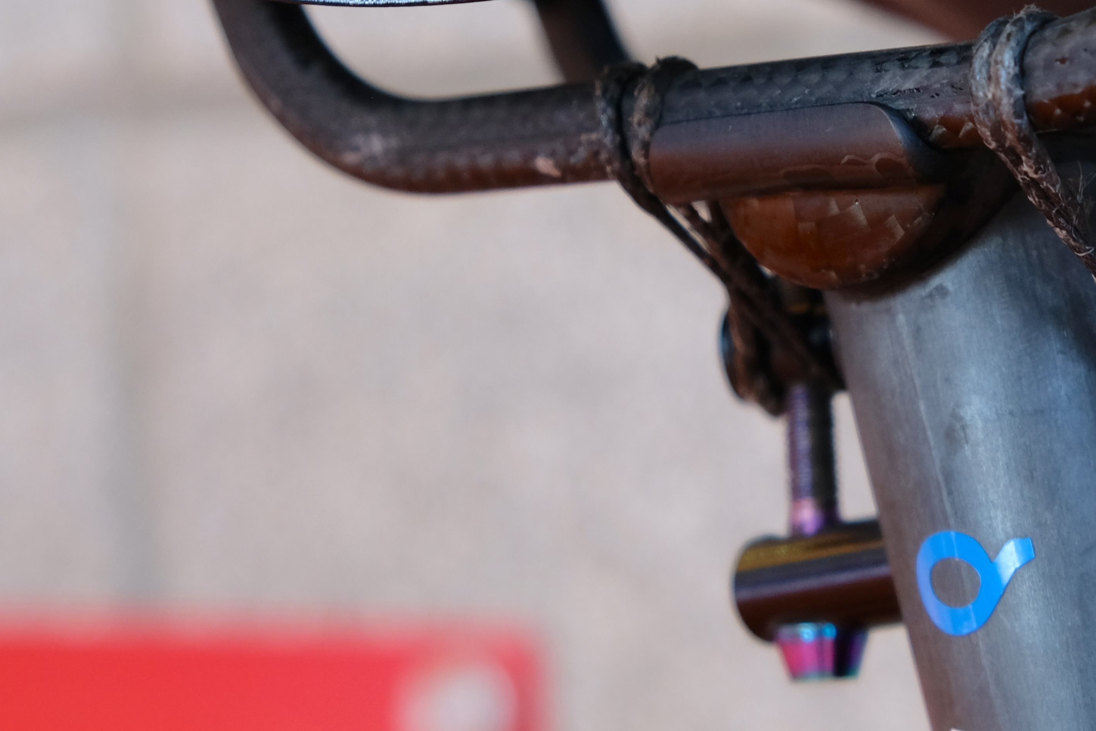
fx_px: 3622
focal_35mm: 119
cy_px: 364
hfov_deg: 16.8
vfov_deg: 11.5
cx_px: 1101
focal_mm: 37.4
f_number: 4
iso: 500
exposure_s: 1/60
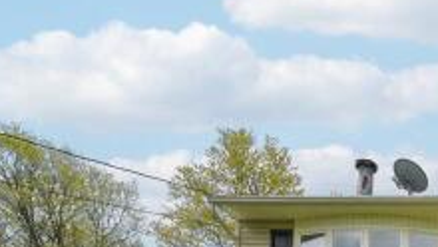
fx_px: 558
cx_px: 633
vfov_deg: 19.7
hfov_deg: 29.3
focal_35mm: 48
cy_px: 420
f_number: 8
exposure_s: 1/1000
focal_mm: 14
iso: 400
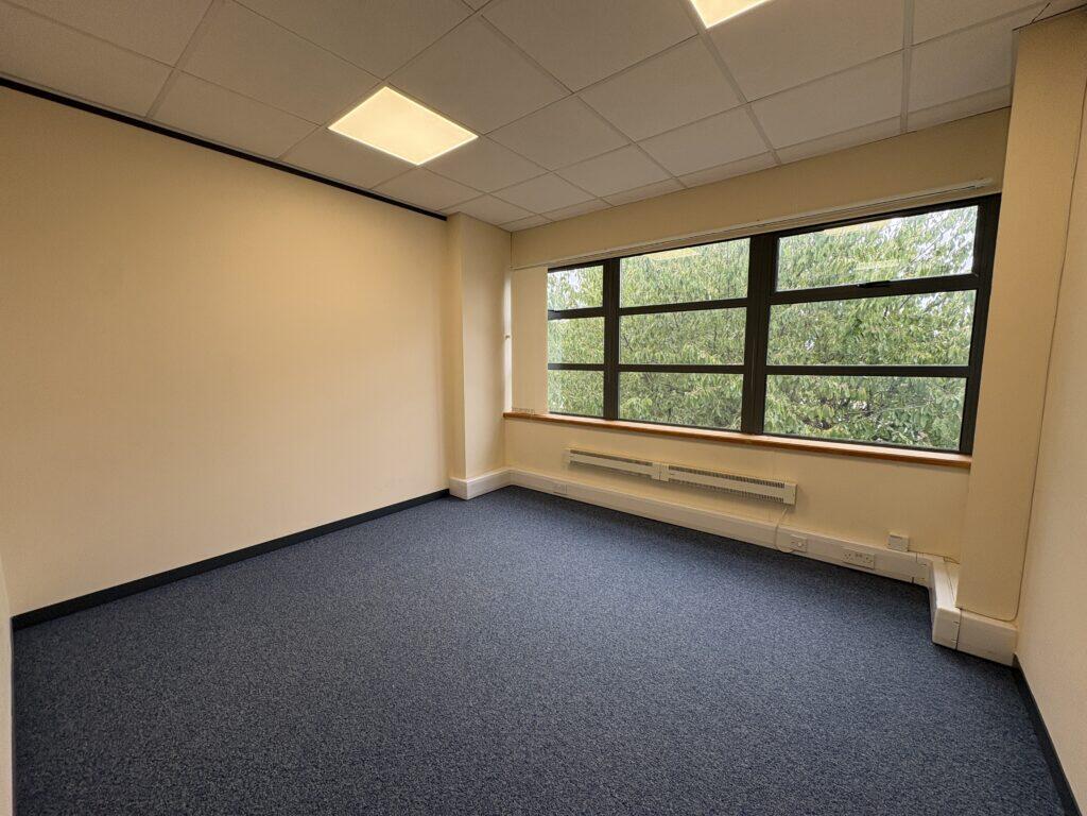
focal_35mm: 14
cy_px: 408
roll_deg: +0.1
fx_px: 440
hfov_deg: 102.1
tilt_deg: -6.2
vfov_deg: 85.7
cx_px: 544
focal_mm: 2.22
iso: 64
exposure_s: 1/99
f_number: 2.2
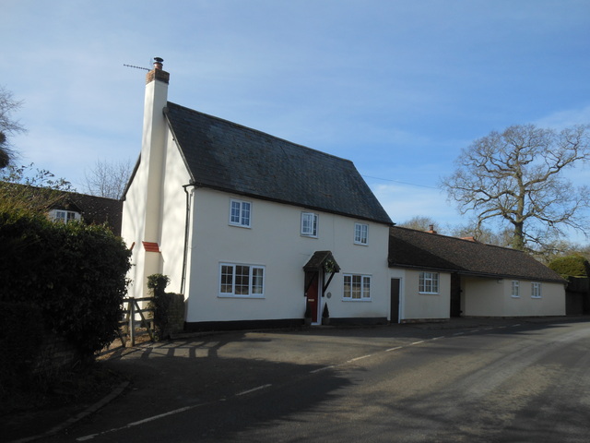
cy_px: 222
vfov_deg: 48.2
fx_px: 494
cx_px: 295
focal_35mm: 29
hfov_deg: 61.7
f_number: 3.3
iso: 80
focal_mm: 5.2
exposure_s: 1/1000
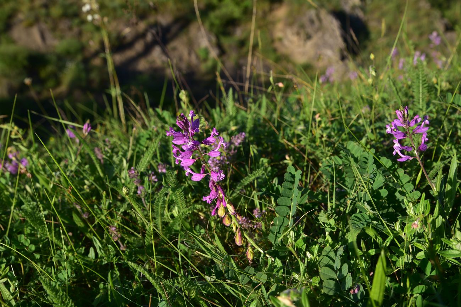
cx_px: 230
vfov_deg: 27.0
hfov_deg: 39.6
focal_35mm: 50
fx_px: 640
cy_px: 154
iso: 160
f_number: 11
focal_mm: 50
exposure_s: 1/125
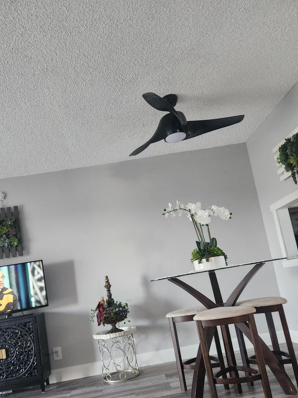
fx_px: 321
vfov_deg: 62.9
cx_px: 128
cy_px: 240
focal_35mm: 28
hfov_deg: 49.6
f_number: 1.8
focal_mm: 5.4
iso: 800
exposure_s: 1/120
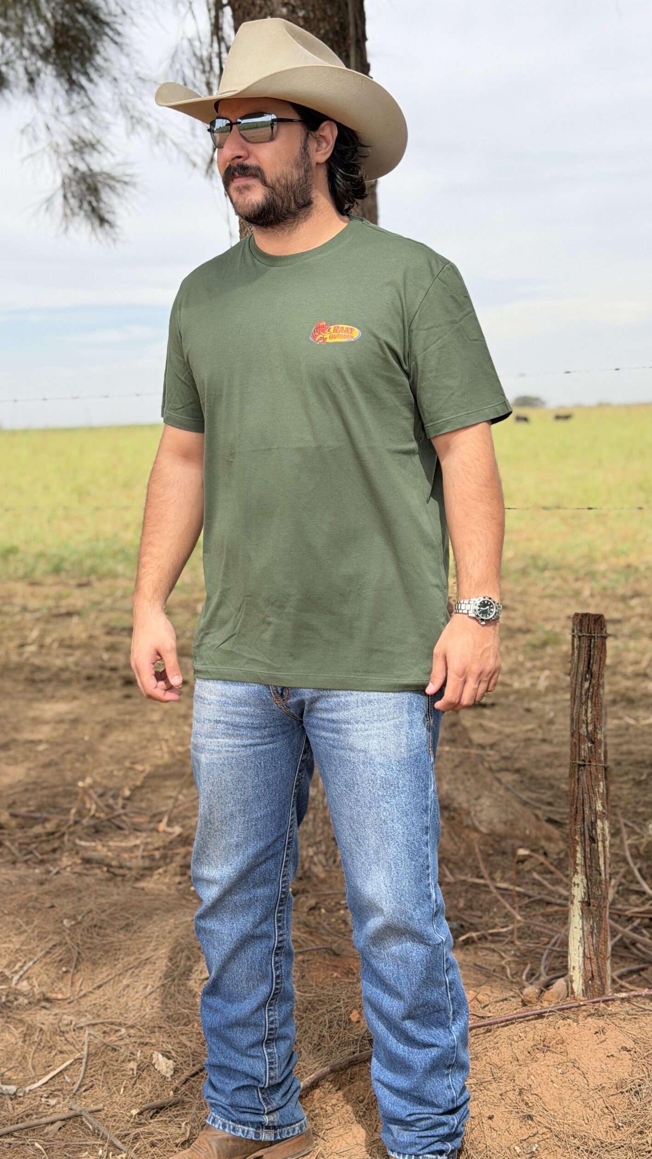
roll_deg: +1.6
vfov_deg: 39.2
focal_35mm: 53
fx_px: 1629
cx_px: 320
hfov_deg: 22.6
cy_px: 574
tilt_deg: -5.0
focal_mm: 6.76
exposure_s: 1/2865
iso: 64
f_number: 1.78
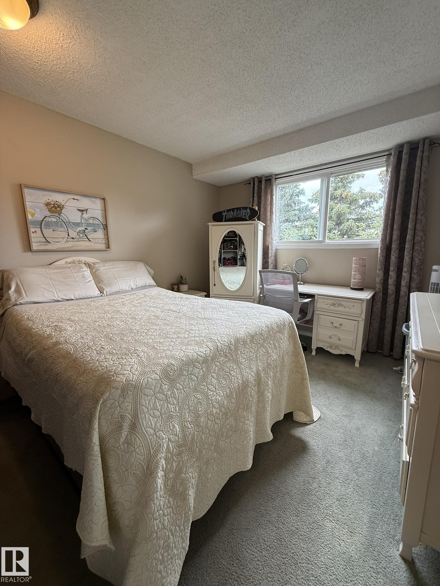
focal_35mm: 14
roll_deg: +2.2
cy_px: 293
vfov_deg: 102.1
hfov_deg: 85.7
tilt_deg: -9.8
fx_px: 237
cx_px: 220
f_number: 2.2
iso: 160
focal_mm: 2.22
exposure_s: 1/120
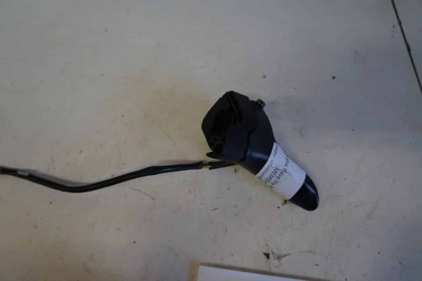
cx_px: 211
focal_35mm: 27
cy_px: 140
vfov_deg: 47.9
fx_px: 317
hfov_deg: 67.4
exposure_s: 1/60
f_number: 3.5
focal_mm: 18
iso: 320
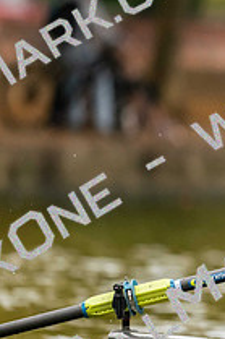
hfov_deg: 1.2
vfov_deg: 1.9
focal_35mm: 1113
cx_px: 392
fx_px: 10451
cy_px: 155
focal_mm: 400
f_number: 4.5
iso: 3200
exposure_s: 1/2500
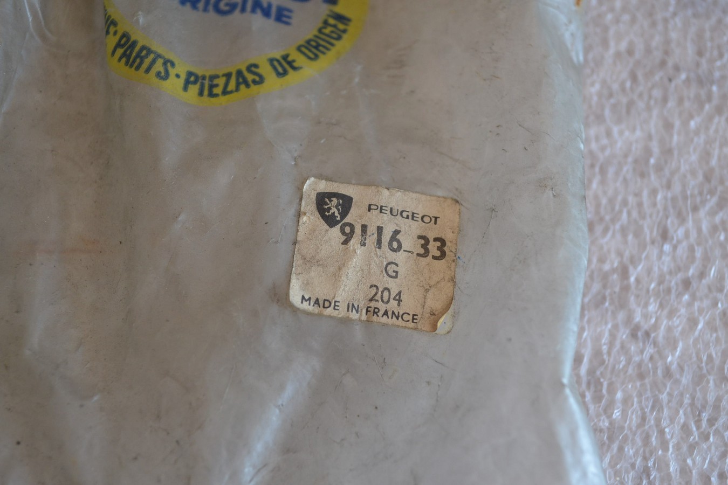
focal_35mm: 48
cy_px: 242
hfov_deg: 41.1
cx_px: 364
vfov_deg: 28.1
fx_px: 971
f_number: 4.8
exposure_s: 1/60
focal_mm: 32
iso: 560
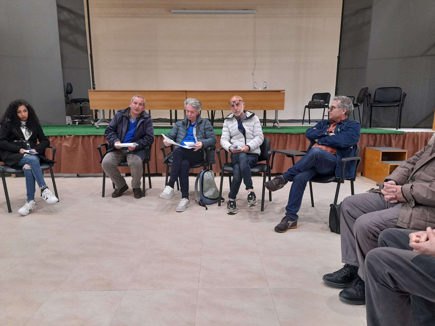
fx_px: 314
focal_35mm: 25
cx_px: 218
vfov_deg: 54.9
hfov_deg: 69.4
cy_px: 163
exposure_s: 1/50
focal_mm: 4.6
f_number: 2
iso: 200
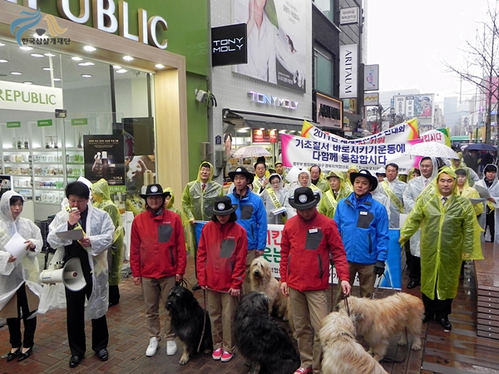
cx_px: 250
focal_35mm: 29
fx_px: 418
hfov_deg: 61.7
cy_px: 187
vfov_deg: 48.2
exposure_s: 1/91.6
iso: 160
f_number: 3.5
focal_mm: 5.2
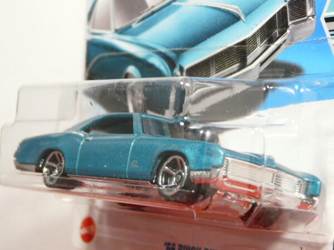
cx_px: 167
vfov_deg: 14.5
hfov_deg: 19.3
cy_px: 125
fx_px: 984
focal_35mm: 102
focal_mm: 10.5
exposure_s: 1/50
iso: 200
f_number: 3.2
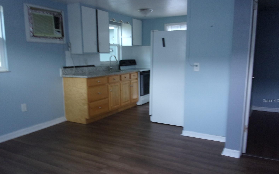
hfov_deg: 62.9
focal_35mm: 30
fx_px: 228
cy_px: 100
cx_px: 139
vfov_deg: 41.7
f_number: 3.9
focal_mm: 5.1
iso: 200
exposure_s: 1/34
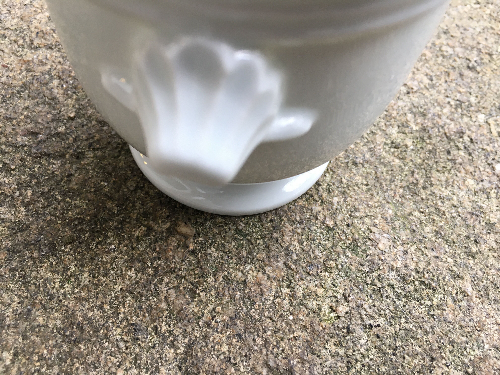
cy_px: 188
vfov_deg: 48.2
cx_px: 250
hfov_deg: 61.7
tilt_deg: -61.9
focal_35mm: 29
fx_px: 419
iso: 32
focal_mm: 4.15
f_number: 2.2
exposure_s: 1/33
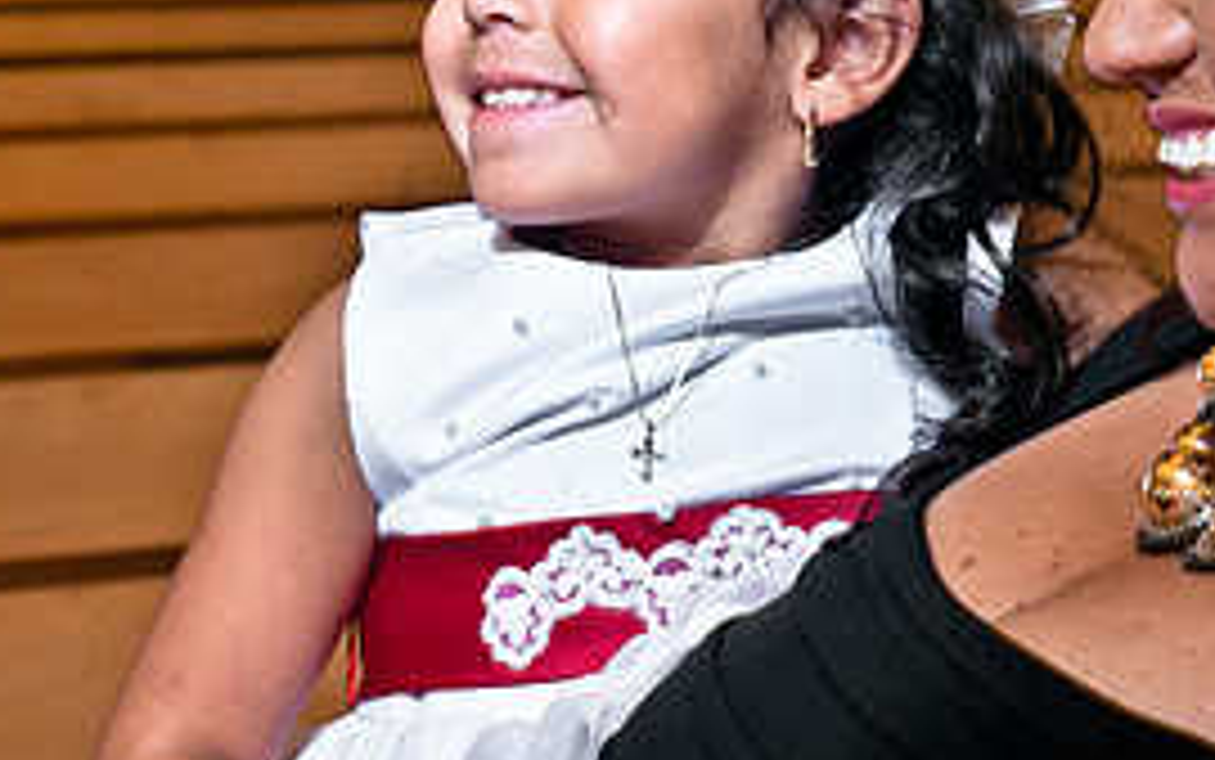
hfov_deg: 12.8
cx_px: 630
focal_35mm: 164
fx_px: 5433
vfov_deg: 8.0
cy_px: 313
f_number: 6.3
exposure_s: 1/40
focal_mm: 50
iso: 200
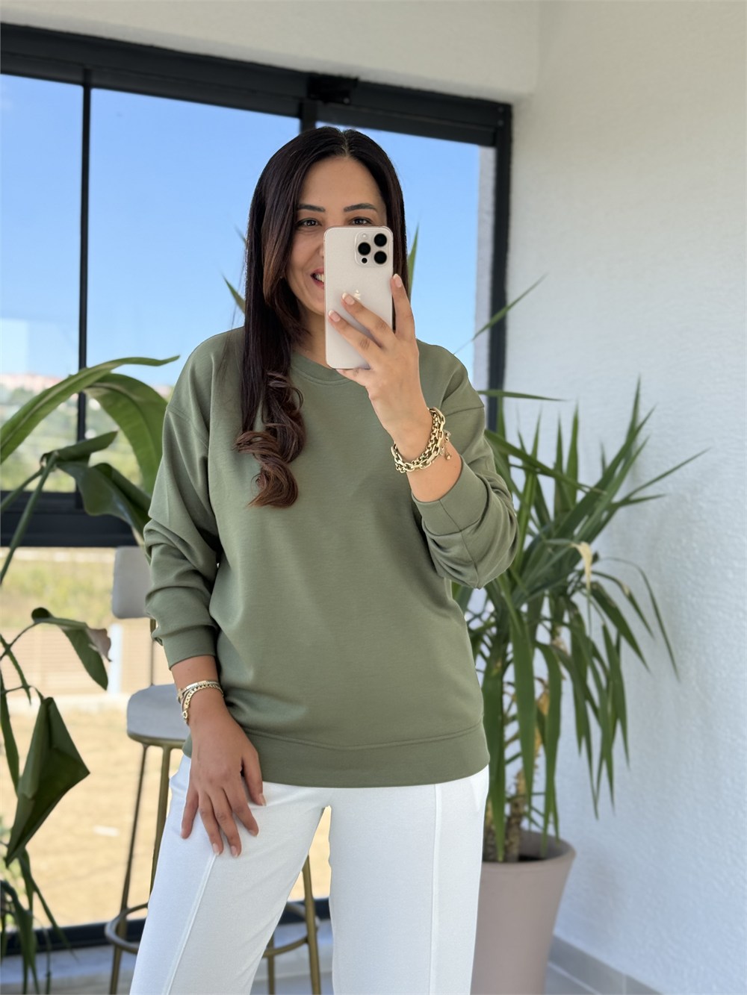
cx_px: 374
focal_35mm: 48
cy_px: 498
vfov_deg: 39.7
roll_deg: -2.2
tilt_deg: -18.8
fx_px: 1381
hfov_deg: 30.3
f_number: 1.78
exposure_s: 1/646
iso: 80
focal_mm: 6.76
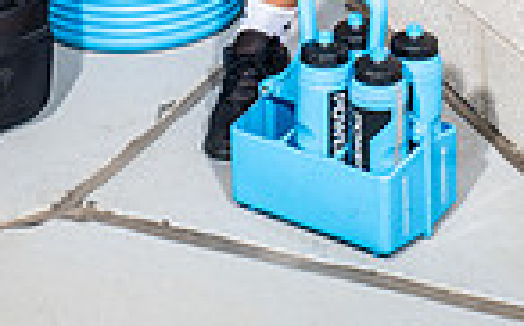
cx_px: 294
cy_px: -473
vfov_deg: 9.2
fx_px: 1798
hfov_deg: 16.6
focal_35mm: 126
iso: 200
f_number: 7.1
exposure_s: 1/320
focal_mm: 40
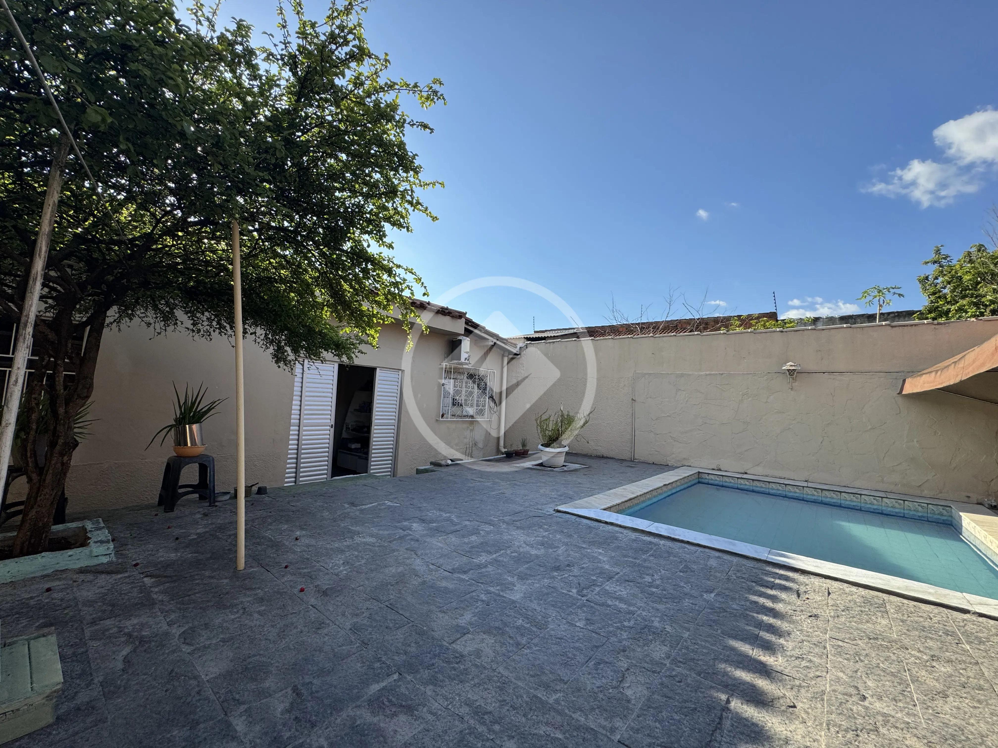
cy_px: 374
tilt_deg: +3.1
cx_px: 499
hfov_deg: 102.1
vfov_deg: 85.7
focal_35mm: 14
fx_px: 404
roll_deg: -4.5
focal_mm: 2.22
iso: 50
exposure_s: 1/1217
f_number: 2.2
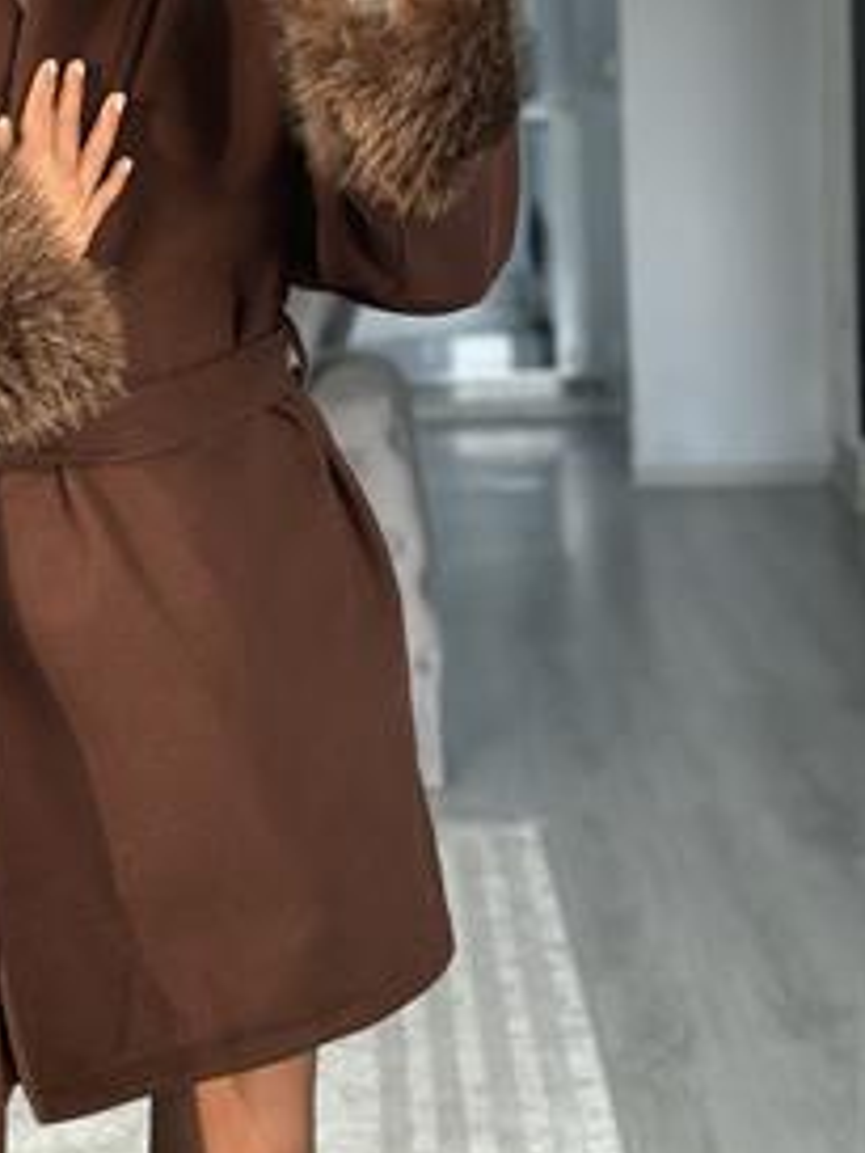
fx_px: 2963
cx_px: 68
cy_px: 249
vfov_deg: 21.8
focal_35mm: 89
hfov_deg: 16.4
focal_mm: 6.86
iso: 125
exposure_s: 1/88
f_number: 1.78
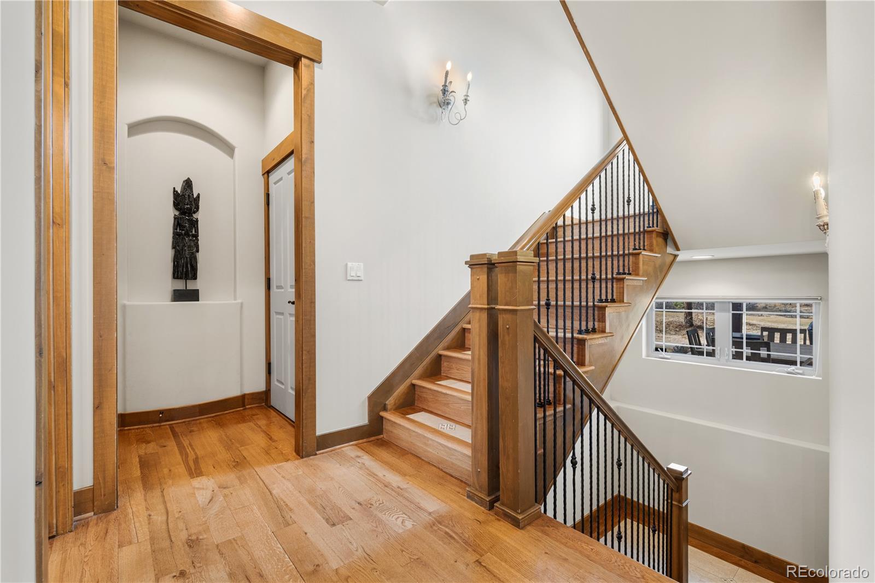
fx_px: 389
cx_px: 438
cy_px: 292
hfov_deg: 96.7
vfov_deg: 73.7
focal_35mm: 16
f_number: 8
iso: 400
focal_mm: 16
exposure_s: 1/2.5
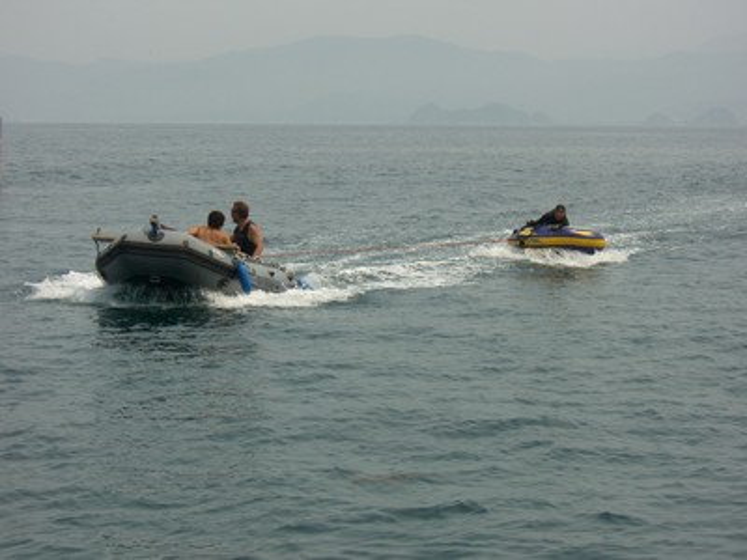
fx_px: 2460
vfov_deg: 13.0
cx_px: 374
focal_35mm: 114
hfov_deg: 17.3
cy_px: 280
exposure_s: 1/160
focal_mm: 23.7
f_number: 10.8
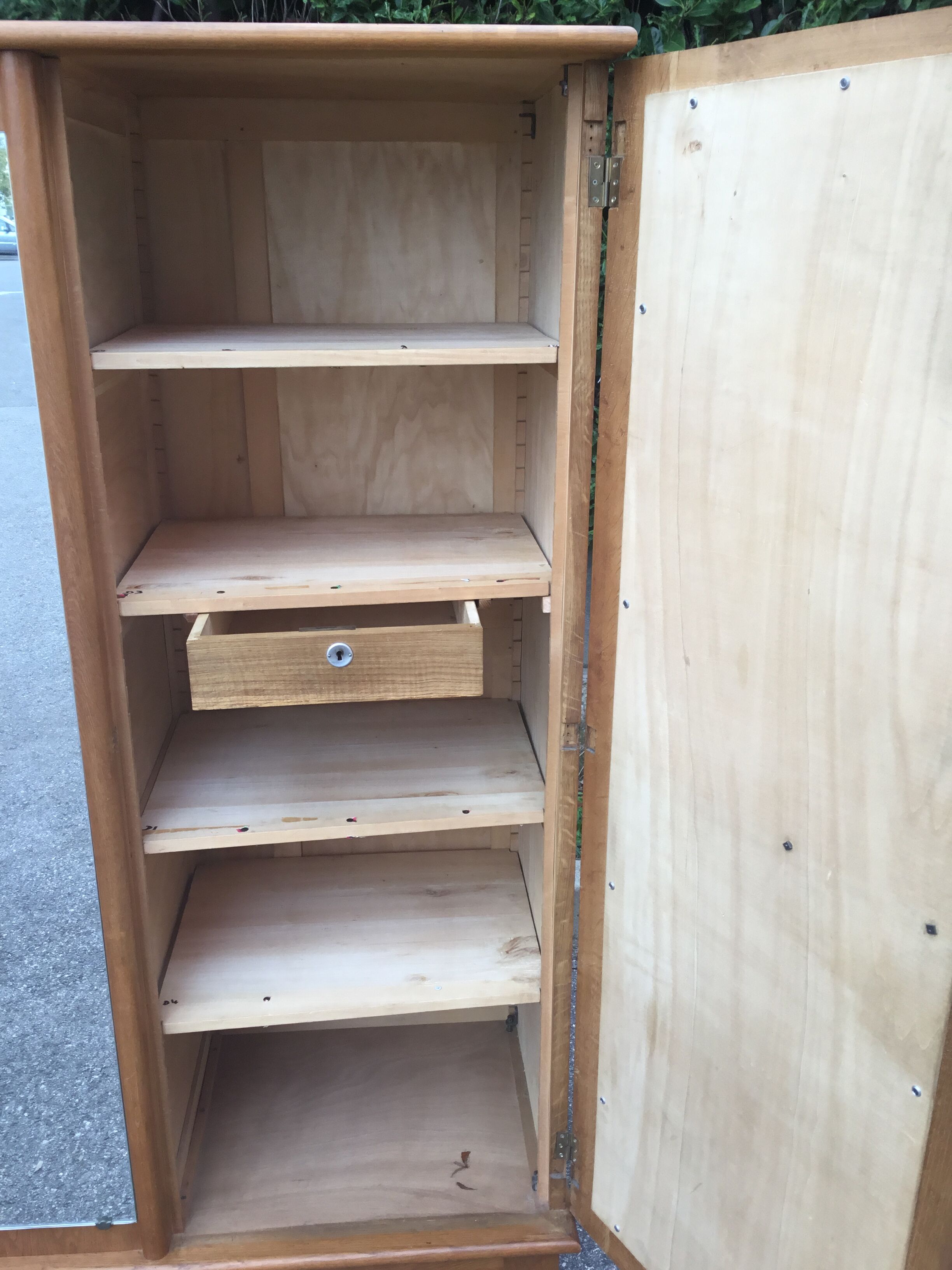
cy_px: 635
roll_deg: -1.0
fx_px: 1137
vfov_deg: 58.4
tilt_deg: -19.1
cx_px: 476
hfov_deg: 45.4
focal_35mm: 31
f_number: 2.4
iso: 25
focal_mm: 3.3
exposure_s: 1/50
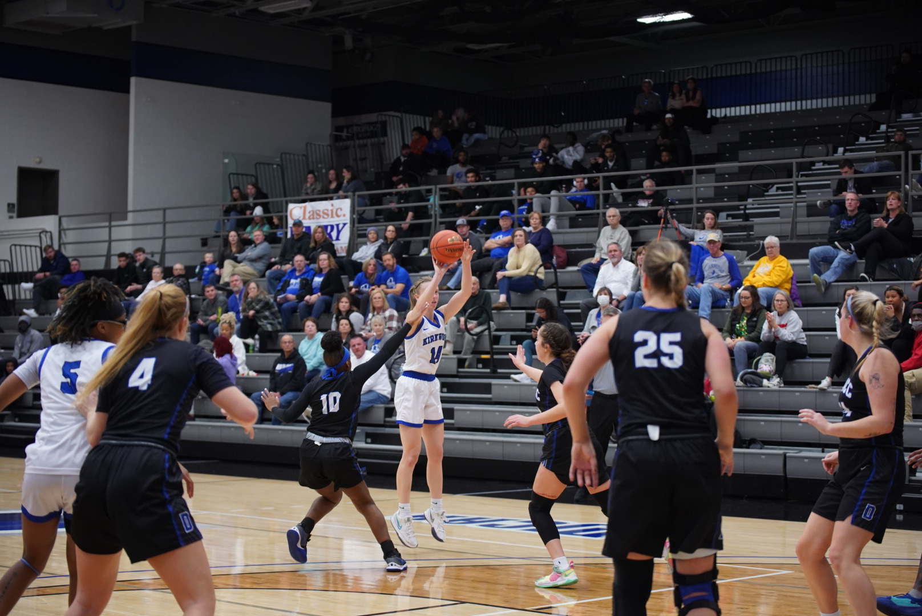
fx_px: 1794
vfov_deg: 19.5
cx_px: 461
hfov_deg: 28.8
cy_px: 308
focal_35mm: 70
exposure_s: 1/800
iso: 4000
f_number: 2.8
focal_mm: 70
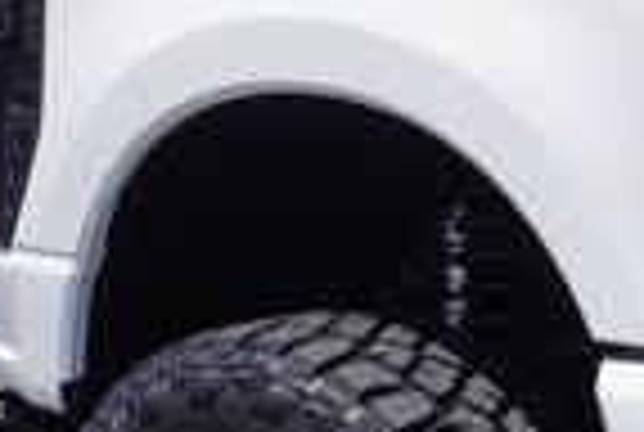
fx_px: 2765
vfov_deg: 8.9
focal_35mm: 154
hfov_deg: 13.3
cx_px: 221
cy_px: 238
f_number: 10
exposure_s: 1/200
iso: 100
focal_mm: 23
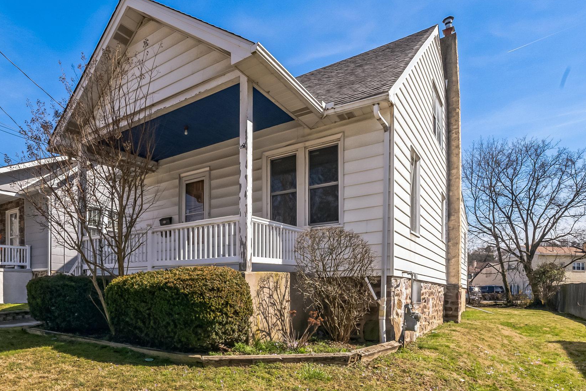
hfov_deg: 82.9
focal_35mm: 20
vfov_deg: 61.8
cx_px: 234
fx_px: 326
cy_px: 178
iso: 80
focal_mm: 16
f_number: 14
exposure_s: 1/60
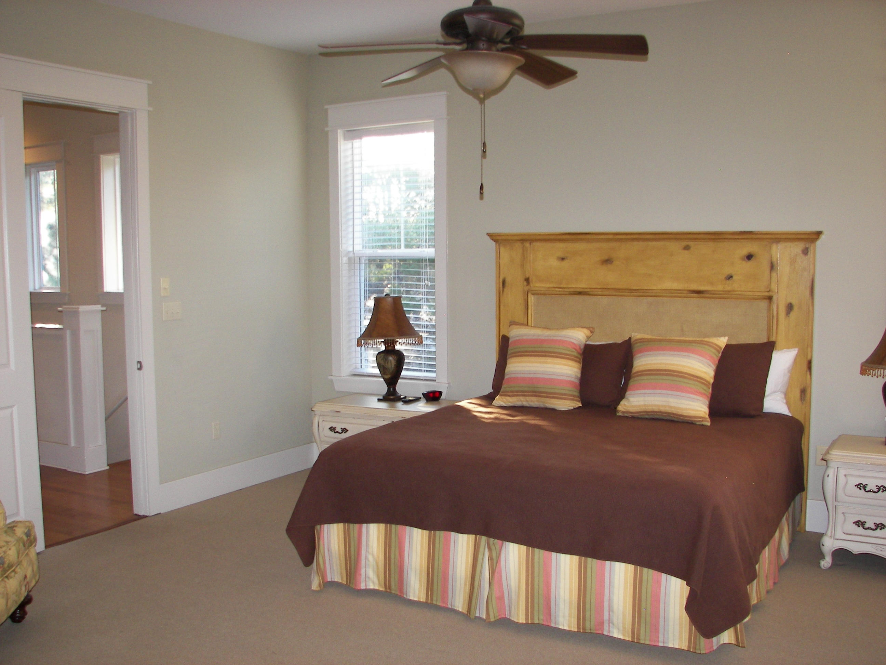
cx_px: 443
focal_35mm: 36
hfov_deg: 51.4
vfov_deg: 39.7
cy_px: 332
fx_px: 921
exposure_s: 1/30
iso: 100
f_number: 2.8
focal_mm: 6
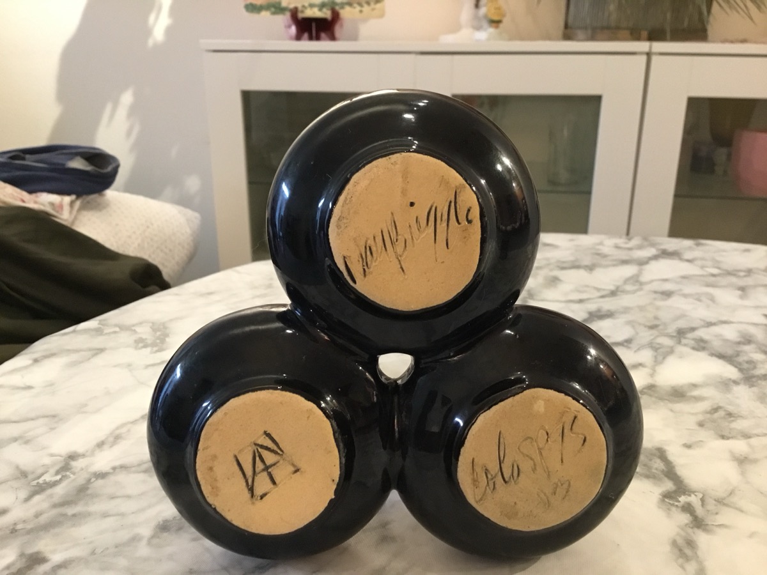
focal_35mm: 31
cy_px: 288
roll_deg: -0.1
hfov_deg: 58.4
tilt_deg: -17.3
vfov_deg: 45.4
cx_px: 384
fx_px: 687
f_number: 2.4
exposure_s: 1/24
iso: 200
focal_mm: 3.3
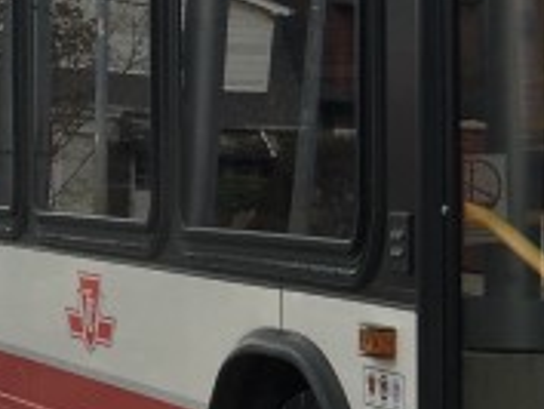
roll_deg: +1.4
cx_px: 956
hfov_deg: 11.0
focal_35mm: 168
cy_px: 178
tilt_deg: -1.0
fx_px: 2642
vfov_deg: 8.8
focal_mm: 4.15
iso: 25
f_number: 2.2
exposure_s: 1/300
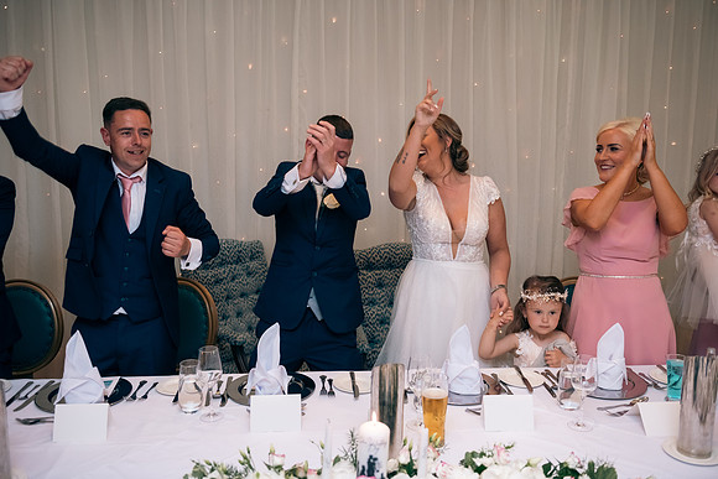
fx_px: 678
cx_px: 359
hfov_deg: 55.8
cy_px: 240
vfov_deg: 38.9
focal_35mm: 34
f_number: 3.5
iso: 640
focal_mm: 34
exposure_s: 1/160
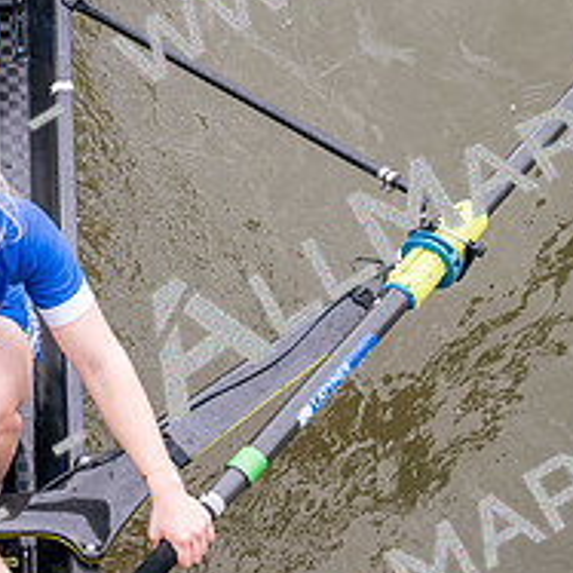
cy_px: 133
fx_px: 5674
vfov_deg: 5.8
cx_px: -110
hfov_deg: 5.8
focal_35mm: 303
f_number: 2.8
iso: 500
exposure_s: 1/1250
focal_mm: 115
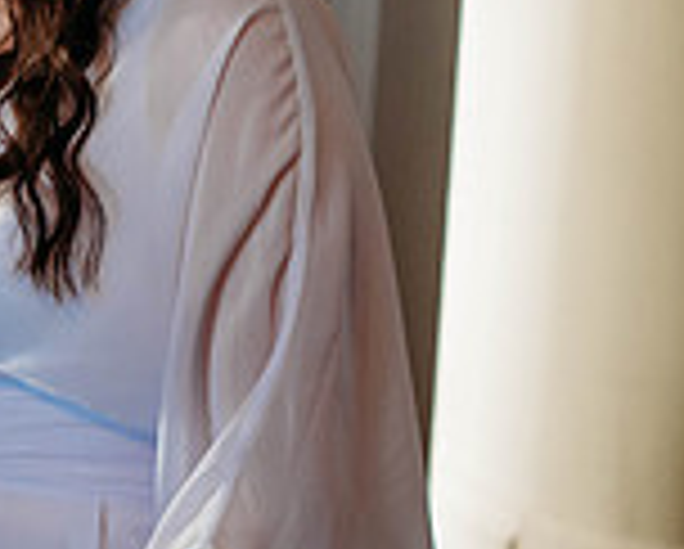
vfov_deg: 12.3
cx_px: -441
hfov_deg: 14.1
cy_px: 158
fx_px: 2534
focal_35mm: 125
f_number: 2
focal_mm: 35
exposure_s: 1/200
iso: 1000
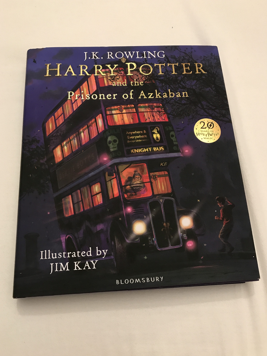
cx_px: 129
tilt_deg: -72.1
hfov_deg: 48.2
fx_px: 298
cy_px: 172
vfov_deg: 61.6
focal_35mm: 29
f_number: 1.8
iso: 80
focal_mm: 3.99
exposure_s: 1/17
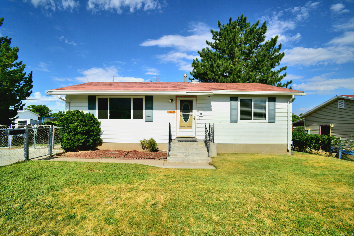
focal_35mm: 17
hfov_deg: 93.3
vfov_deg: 70.5
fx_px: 167
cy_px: 118
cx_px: 177
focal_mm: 17
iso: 400
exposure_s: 1/10000
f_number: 7.1
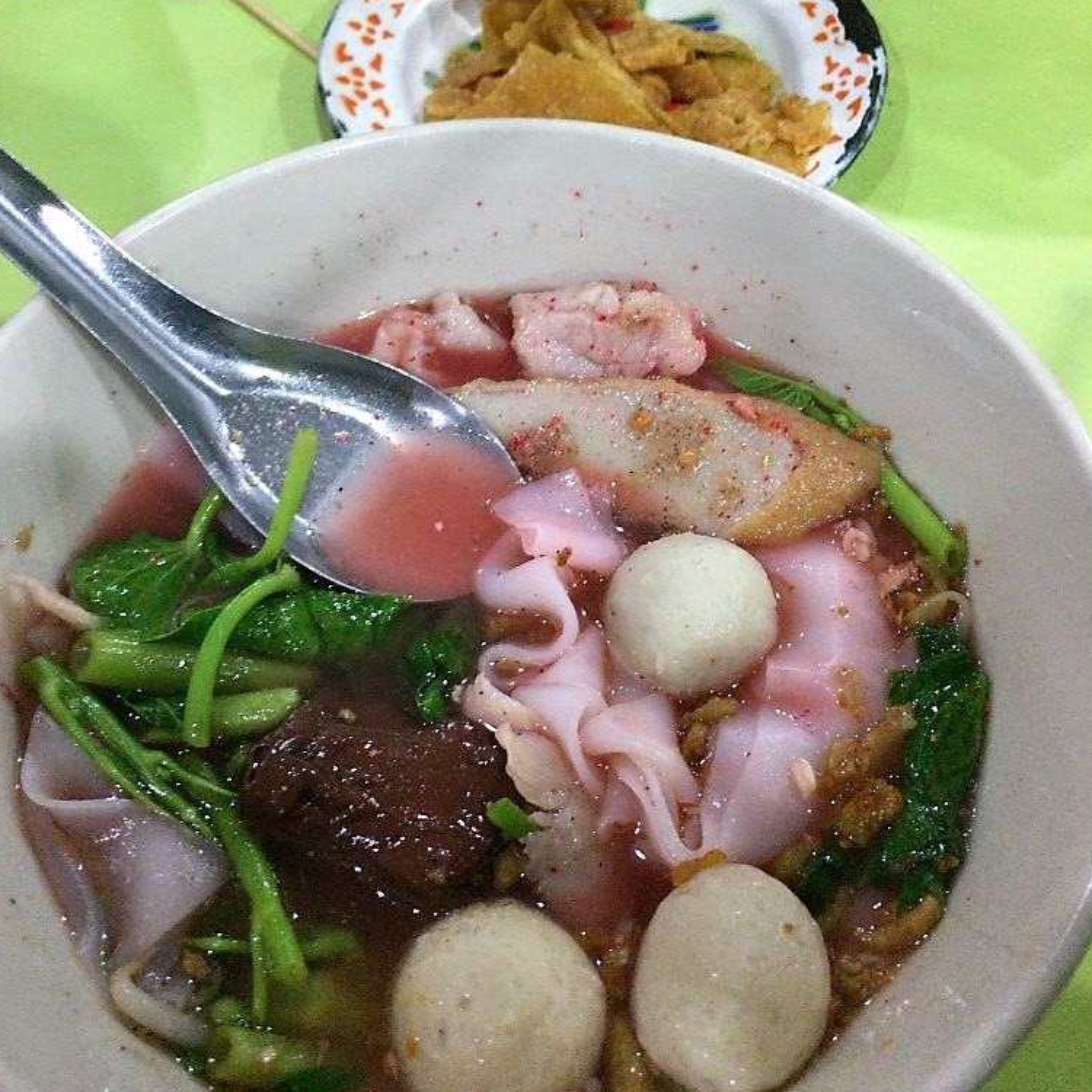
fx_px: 1249
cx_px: 542
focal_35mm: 35
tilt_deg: -53.5
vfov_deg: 46.9
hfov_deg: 47.2
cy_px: 431
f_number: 2.2
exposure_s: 1/30
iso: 250
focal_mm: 4.15
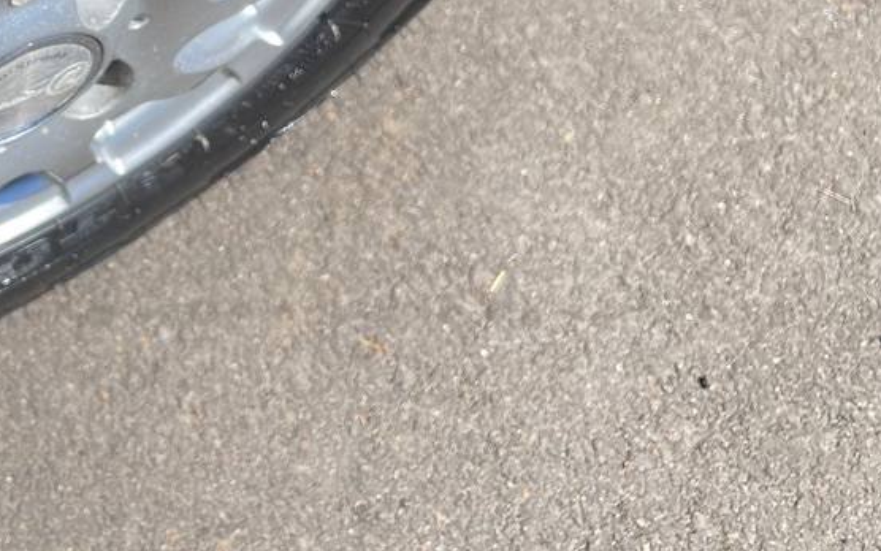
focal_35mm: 61
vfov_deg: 19.3
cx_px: -36
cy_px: -204
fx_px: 1465
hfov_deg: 30.6
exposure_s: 1/1456
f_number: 1.6
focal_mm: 5.1
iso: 32
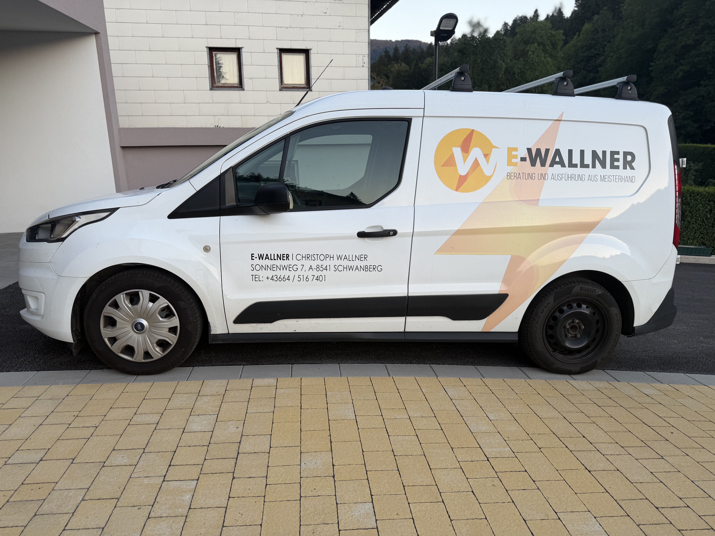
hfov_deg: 71.6
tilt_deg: -14.6
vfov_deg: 56.8
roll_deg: +1.4
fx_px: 496
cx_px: 358
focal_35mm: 24
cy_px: 268
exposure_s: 1/232
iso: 64
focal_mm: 6.76
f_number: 1.78
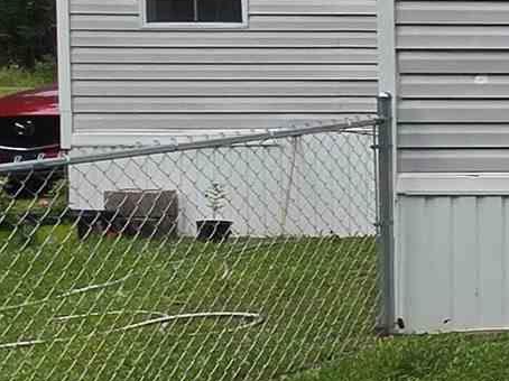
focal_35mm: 88
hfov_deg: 12.7
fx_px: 1293
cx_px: 1398
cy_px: 136
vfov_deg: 16.7
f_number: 2.2
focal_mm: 2.2
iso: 100
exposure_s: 1/1290
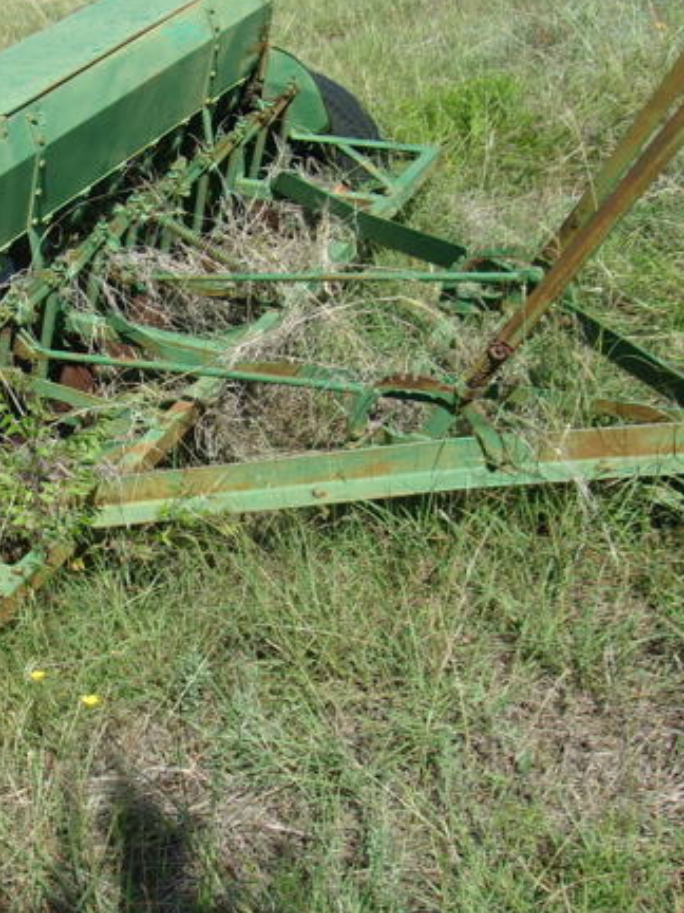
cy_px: 423
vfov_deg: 38.2
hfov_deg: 28.2
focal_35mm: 50
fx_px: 1317
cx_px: 93
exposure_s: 1/90
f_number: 10.4
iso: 80
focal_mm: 4.9
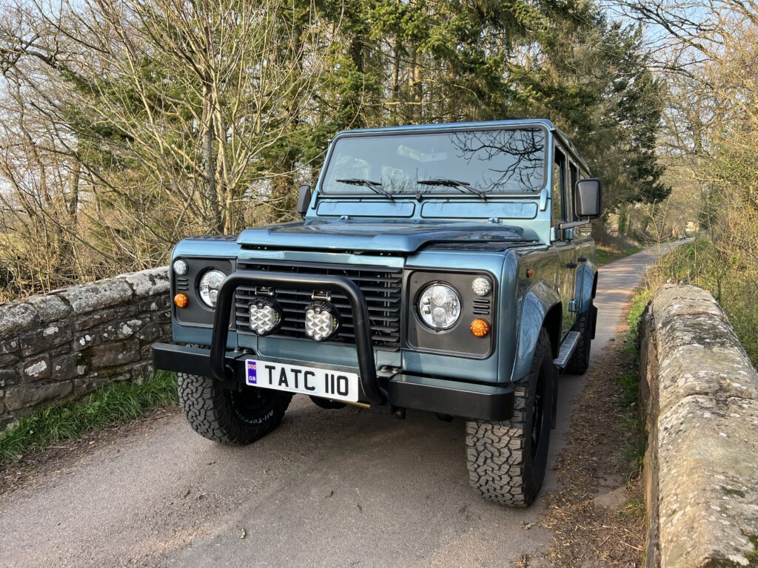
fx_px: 569
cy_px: 284
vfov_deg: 53.1
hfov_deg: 67.3
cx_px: 379
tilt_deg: -6.8
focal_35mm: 26
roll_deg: -0.2
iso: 50
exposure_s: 1/506
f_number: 1.5
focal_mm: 5.7
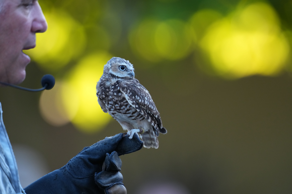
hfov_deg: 3.4
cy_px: 97
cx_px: 146
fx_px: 4866
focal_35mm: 600
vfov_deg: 2.3
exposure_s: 1/500
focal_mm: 600
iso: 2500
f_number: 5.6
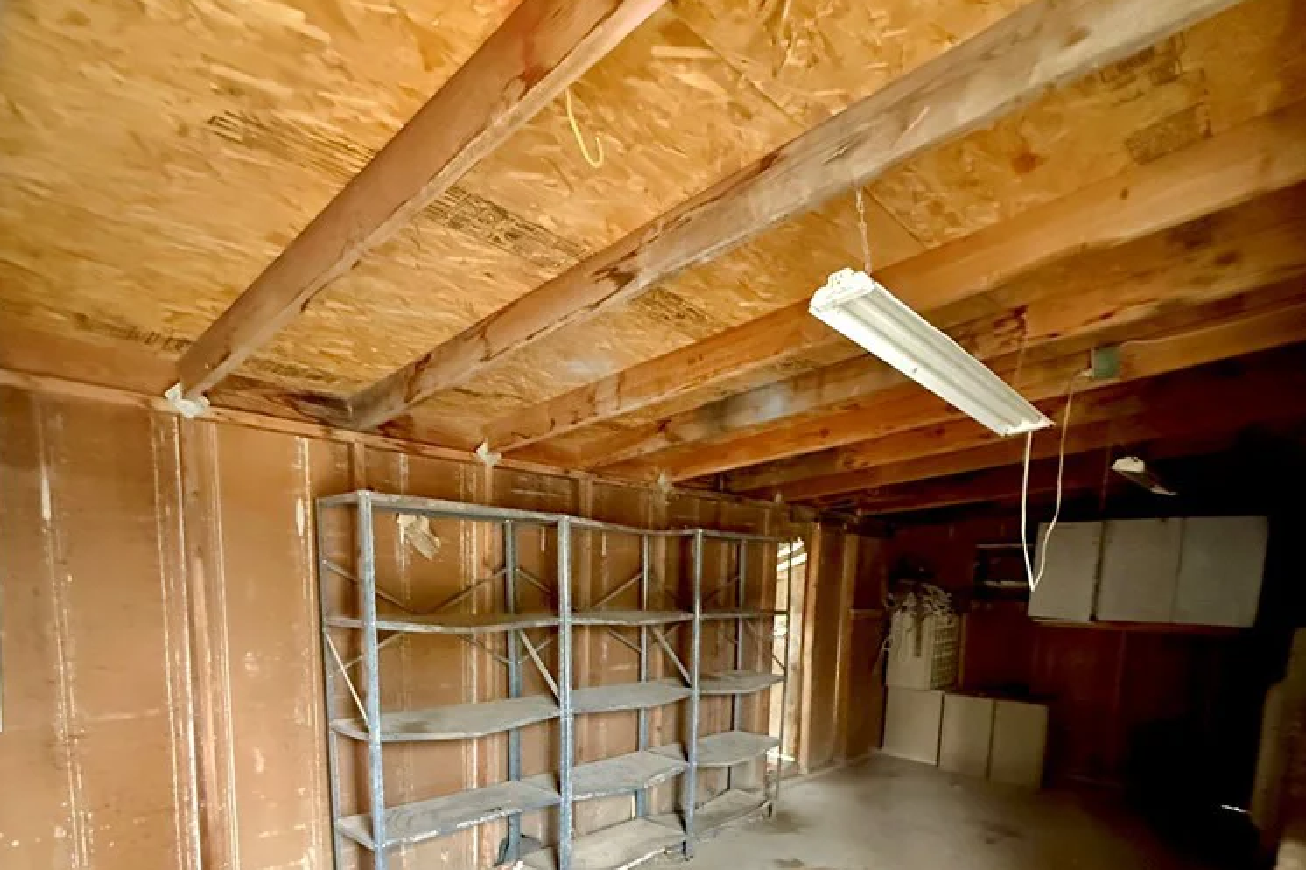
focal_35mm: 20
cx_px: 637
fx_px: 725
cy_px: 690
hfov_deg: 84.0
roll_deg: -0.9
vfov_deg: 57.5
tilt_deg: -7.2
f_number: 2.2
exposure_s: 1/60
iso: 1600
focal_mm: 2.22
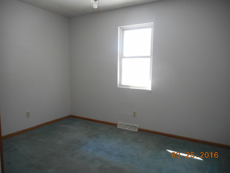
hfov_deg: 69.4
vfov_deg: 54.9
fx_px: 166
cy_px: 86
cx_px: 115
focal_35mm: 25
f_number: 3.7
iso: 220
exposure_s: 1/30
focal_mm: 4.5
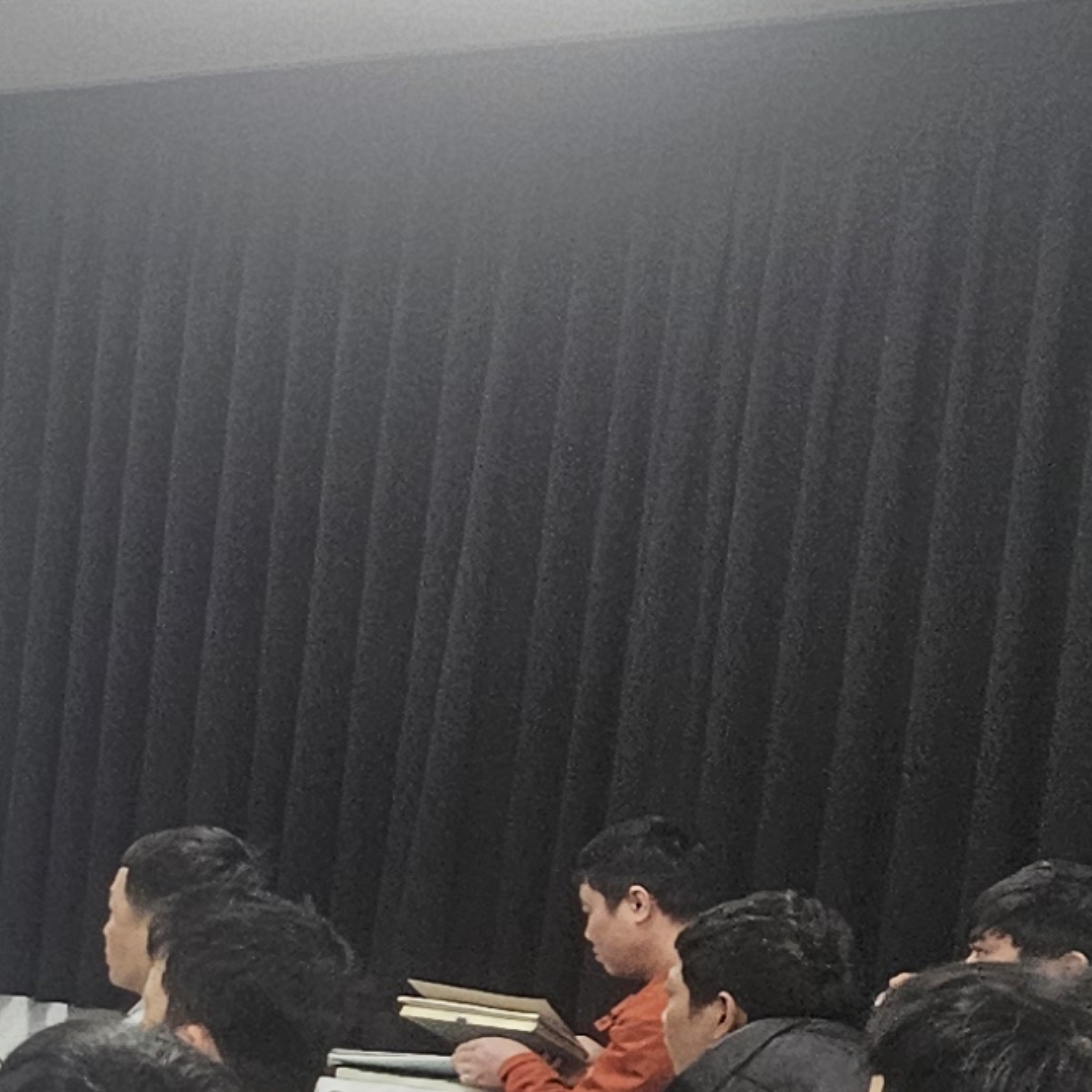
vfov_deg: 14.4
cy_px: 947
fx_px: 4283
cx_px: -1214
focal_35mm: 120
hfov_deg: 12.5
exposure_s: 1/120
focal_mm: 5.4
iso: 200
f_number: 1.8
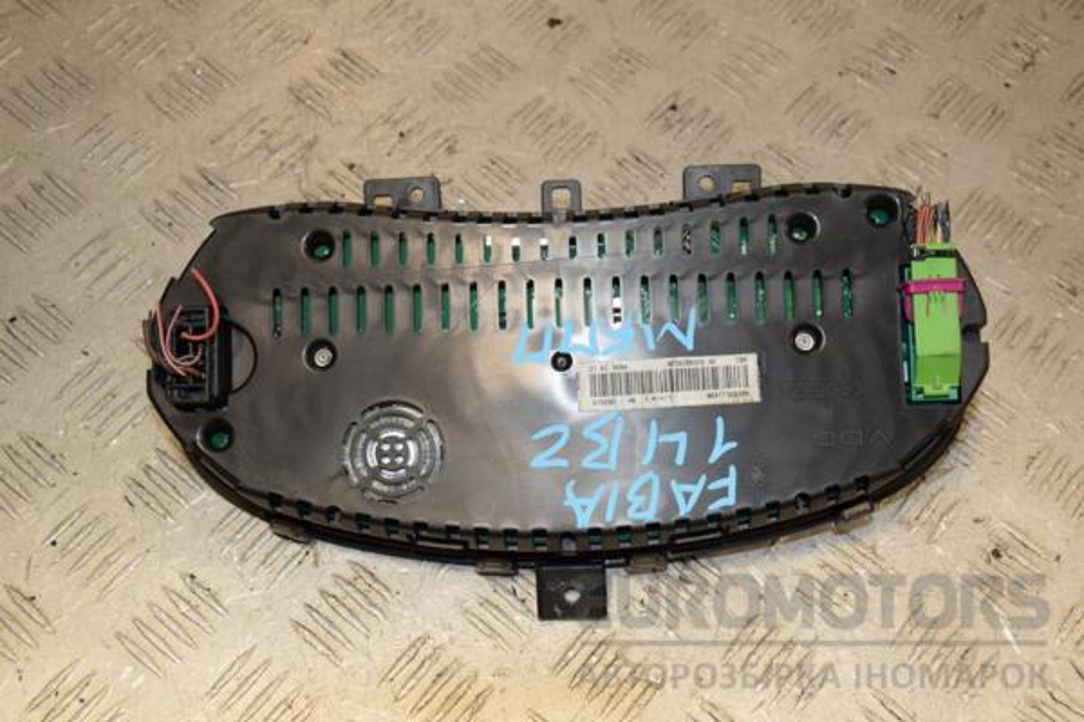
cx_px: 542
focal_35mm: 48
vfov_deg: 28.1
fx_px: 1445
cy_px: 361
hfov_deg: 41.1
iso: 800
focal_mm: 32
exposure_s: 1/200
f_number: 6.3
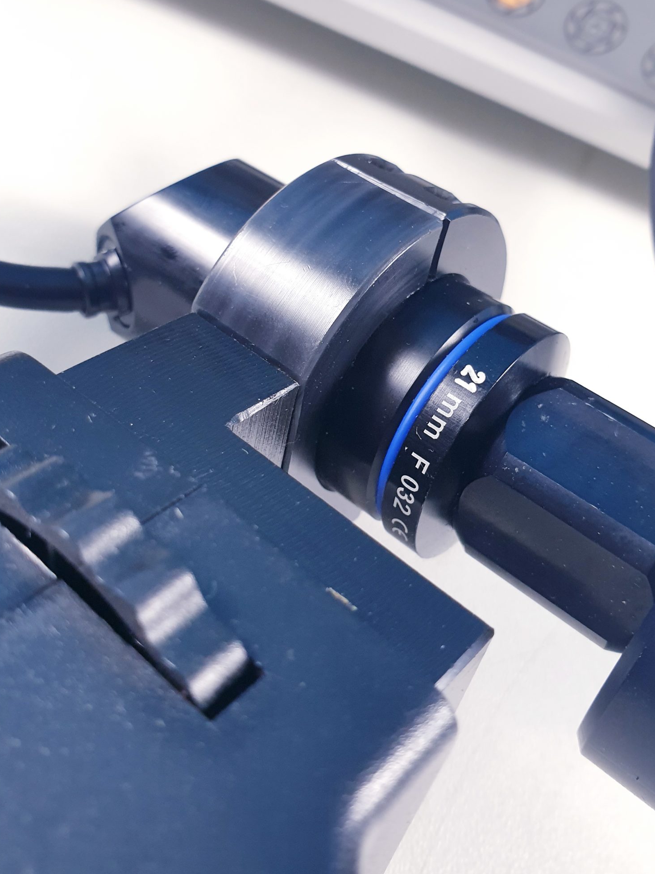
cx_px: 315
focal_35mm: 34
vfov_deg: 53.9
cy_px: 390
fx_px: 858
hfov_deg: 41.8
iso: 160
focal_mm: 4.3
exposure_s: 1/50
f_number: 2.4
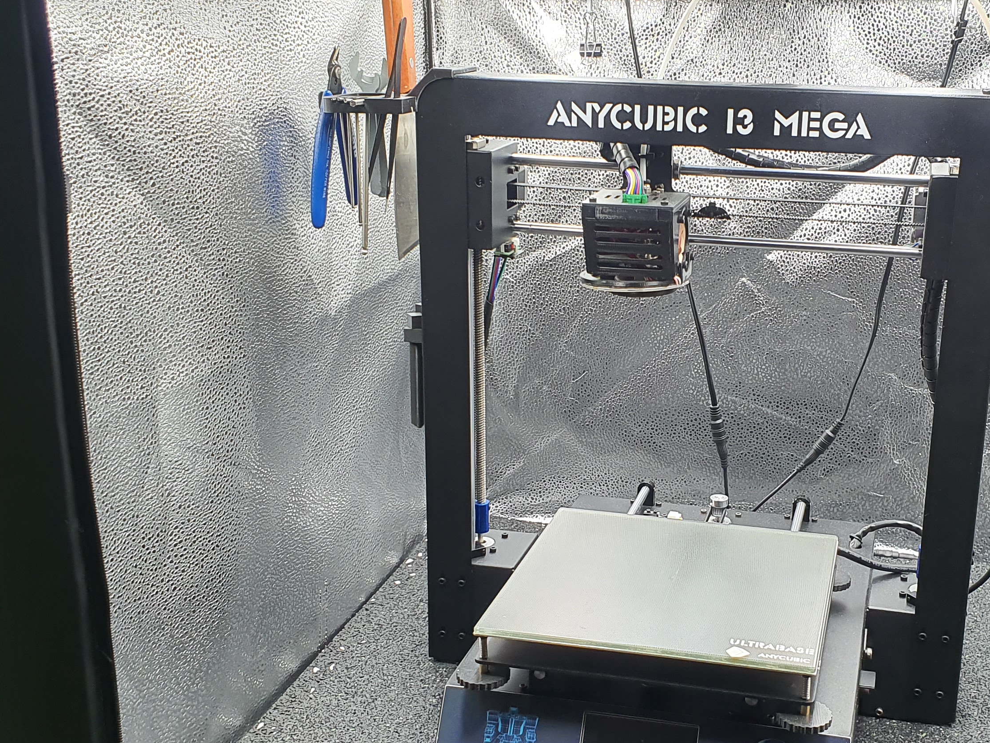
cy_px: 443
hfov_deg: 40.0
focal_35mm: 47
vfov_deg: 30.8
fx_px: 1344
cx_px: 643
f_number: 2.4
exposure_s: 1/100
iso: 100
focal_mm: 4.3
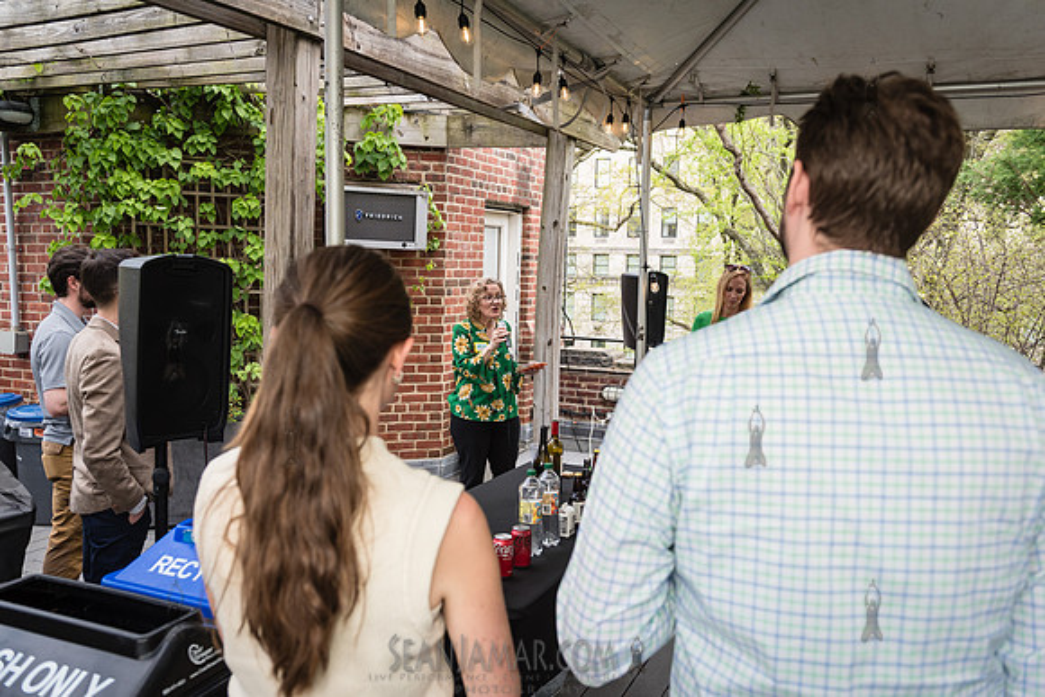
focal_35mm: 31
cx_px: 522
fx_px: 900
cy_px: 348
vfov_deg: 42.3
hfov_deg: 60.3
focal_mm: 31
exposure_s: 1/200
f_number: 4
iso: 640
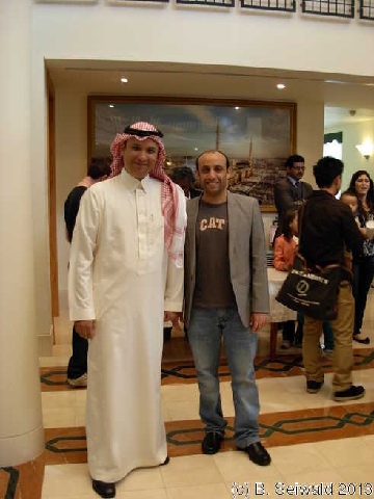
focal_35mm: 38
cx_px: 187
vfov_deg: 49.0
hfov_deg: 37.7
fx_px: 547
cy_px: 250
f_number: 2.9
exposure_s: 1/14.6
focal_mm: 6.3
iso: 79
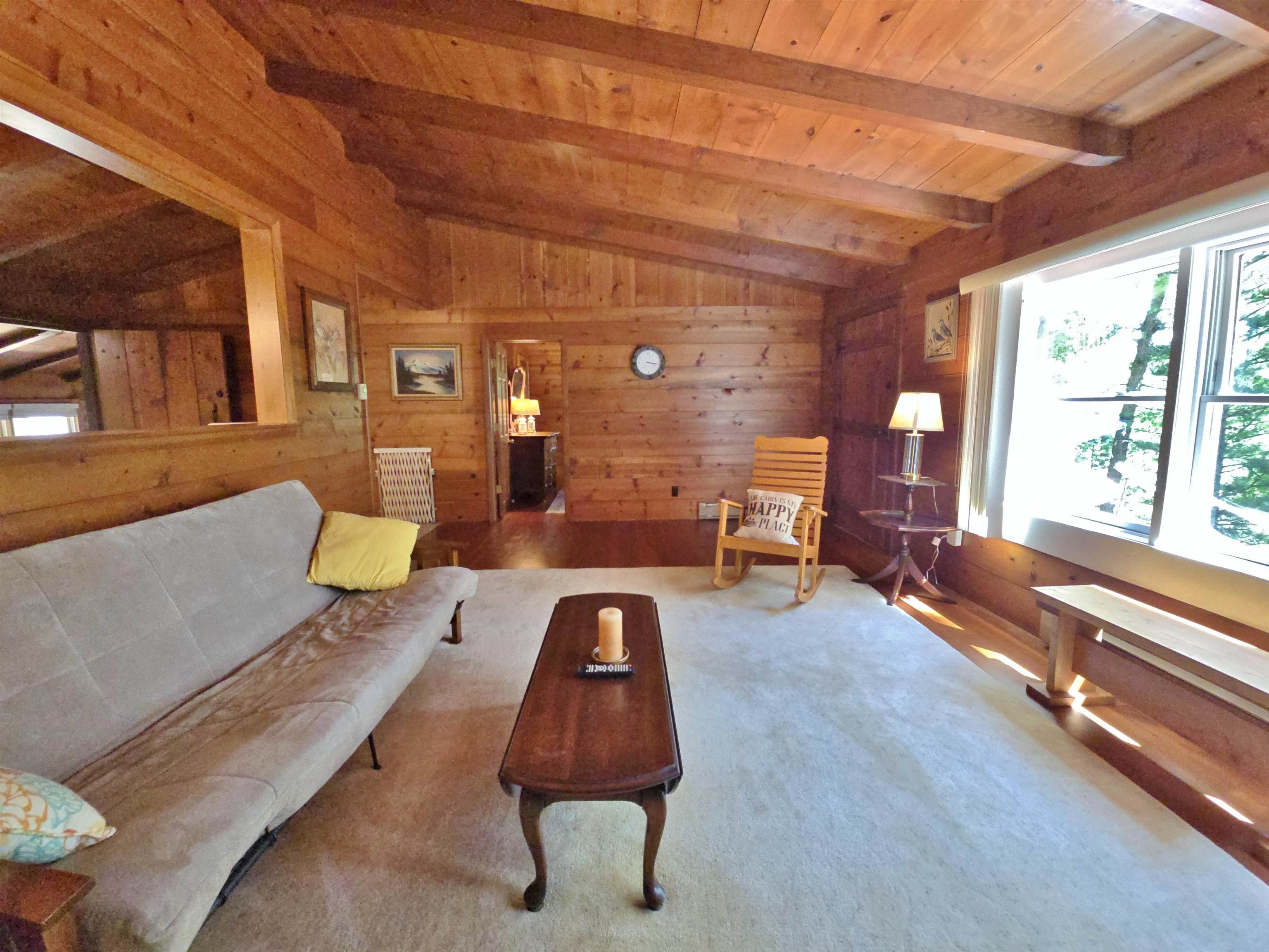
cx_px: 634
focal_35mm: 13
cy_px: 476
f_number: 2.2
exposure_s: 1/60
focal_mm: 2.2
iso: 400
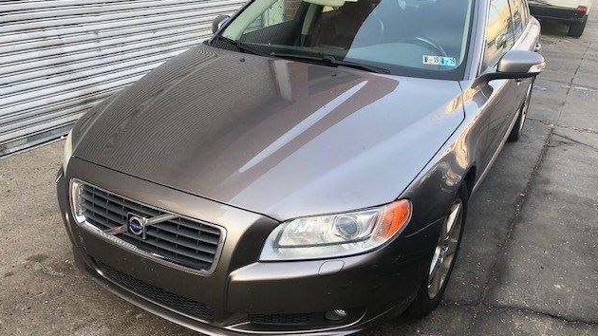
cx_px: 300
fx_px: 491
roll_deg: -0.3
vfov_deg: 37.7
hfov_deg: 62.6
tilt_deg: -19.3
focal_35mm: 31
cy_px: 188
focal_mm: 4
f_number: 1.8
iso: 20
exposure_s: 1/151
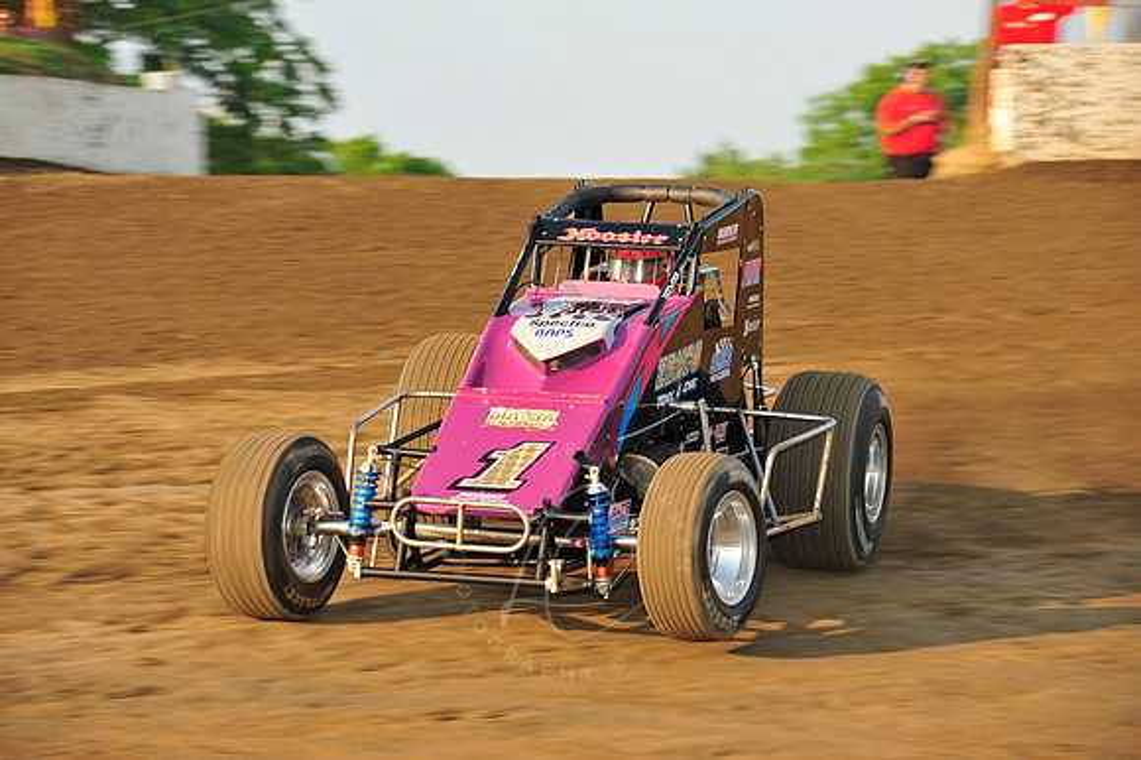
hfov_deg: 12.1
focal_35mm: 170
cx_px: 570
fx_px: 5385
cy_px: 380
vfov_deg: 8.1
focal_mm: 170
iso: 400
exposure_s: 1/320
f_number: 8
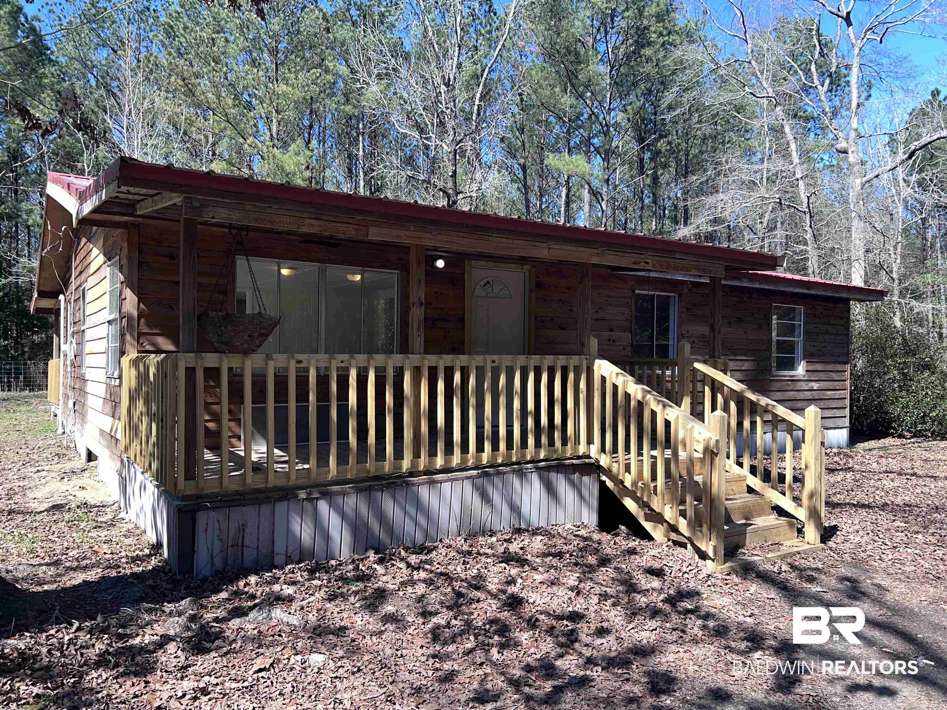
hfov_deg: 67.3
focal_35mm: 26
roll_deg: +0.4
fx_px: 711
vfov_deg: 53.1
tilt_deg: +0.6
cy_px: 355
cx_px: 474
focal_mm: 5.7
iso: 40
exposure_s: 1/1311
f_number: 1.5
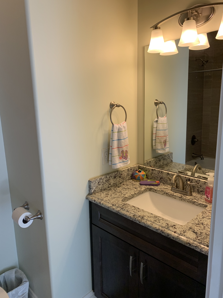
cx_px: 112
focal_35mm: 26
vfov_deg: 67.3
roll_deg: +1.1
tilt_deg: -11.7
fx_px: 223
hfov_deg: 53.1
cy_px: 149
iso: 80
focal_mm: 4.25
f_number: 1.8
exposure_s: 1/60
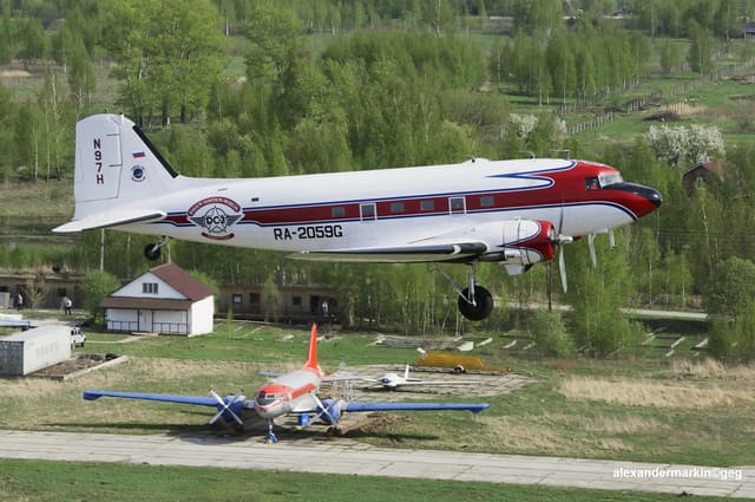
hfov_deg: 12.1
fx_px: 3561
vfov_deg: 8.1
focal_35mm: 170
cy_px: 251
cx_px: 378
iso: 500
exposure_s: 1/640
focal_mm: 170
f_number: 11
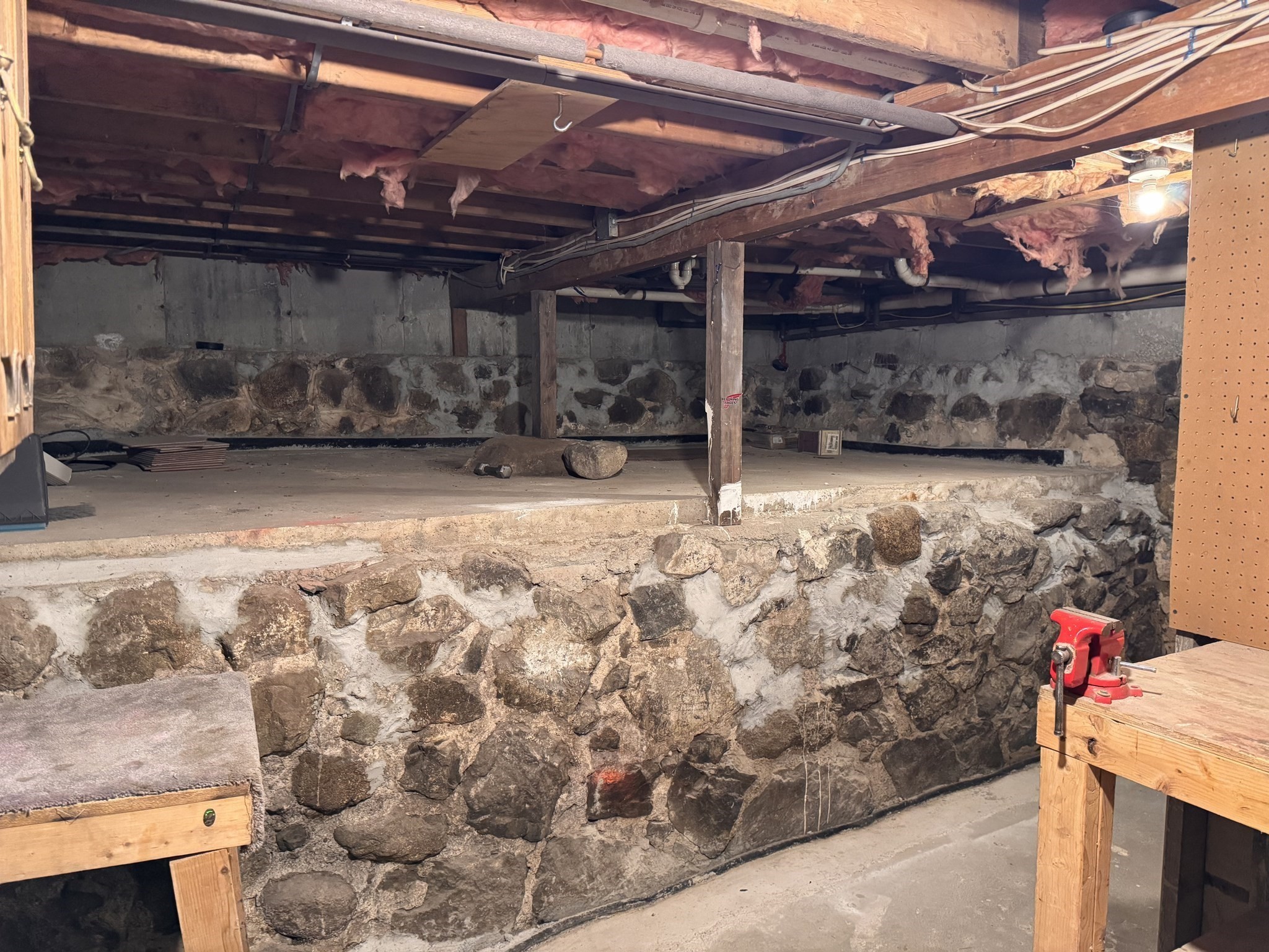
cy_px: 476
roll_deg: +0.1
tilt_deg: -5.5
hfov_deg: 71.6
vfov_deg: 56.8
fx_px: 880
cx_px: 634
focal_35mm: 24
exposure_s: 1/60
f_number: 1.78
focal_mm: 6.76
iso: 640
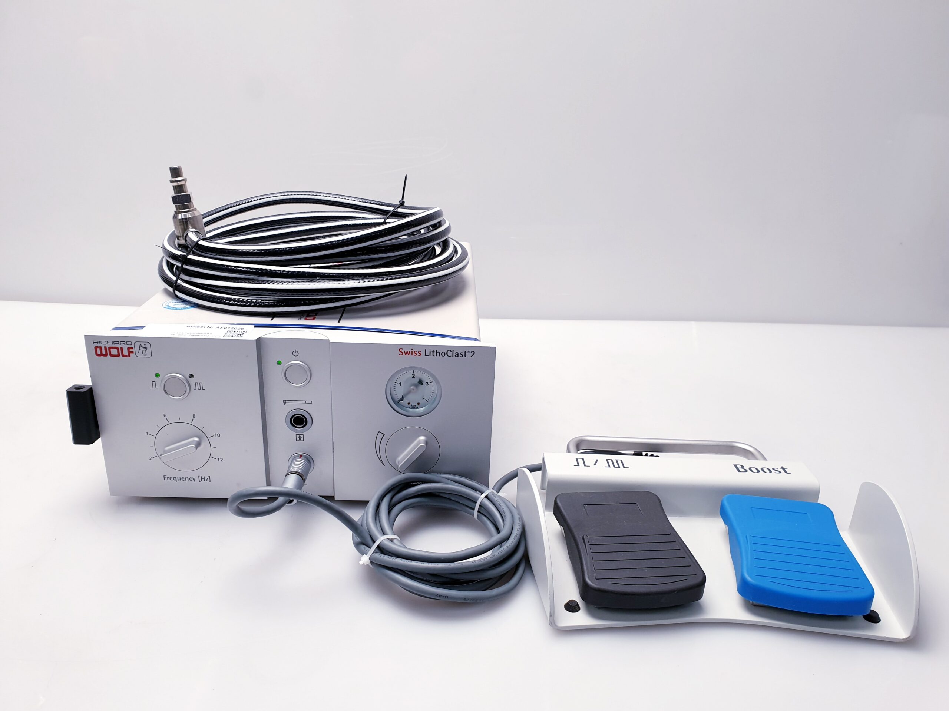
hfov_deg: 67.3
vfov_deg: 53.1
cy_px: 356
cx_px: 474
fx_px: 713
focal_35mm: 26
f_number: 2.4
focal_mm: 4.3
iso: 80
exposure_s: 1/50
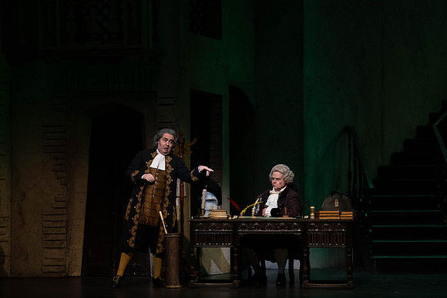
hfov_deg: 14.2
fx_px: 1788
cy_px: 149
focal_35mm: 144
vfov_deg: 9.5
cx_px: 224
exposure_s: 1/250
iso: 3200
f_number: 9
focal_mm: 144
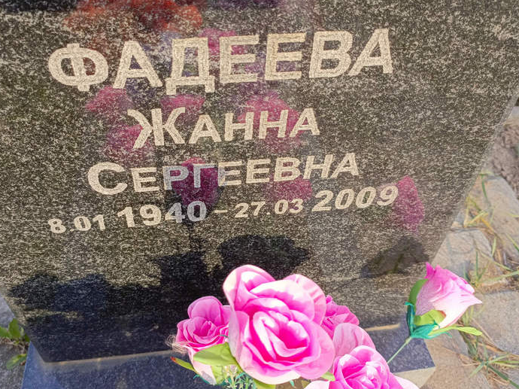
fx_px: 435
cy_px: 170
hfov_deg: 61.6
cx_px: 235
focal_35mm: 29
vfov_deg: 48.1
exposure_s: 1/216
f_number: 1.69
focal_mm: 4.76
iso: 108
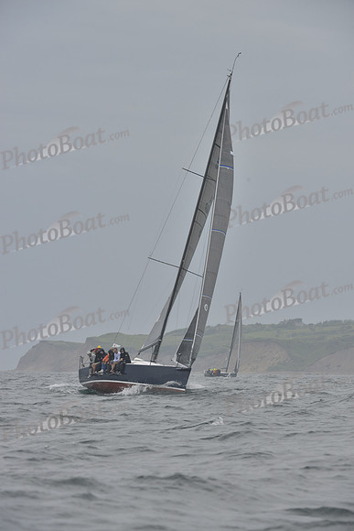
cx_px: 177
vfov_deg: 10.3
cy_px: 266
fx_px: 2948
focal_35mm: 200
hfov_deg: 6.9
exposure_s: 1/800
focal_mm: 200
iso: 400
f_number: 10
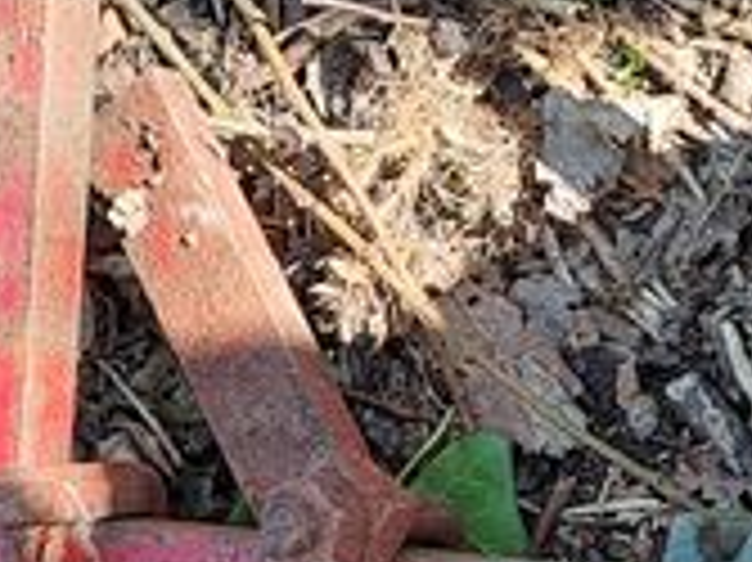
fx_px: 3256
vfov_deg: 9.6
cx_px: 392
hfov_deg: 13.2
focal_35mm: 150
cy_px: 796
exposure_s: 1/166
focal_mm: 4.65
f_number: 1.8
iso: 32
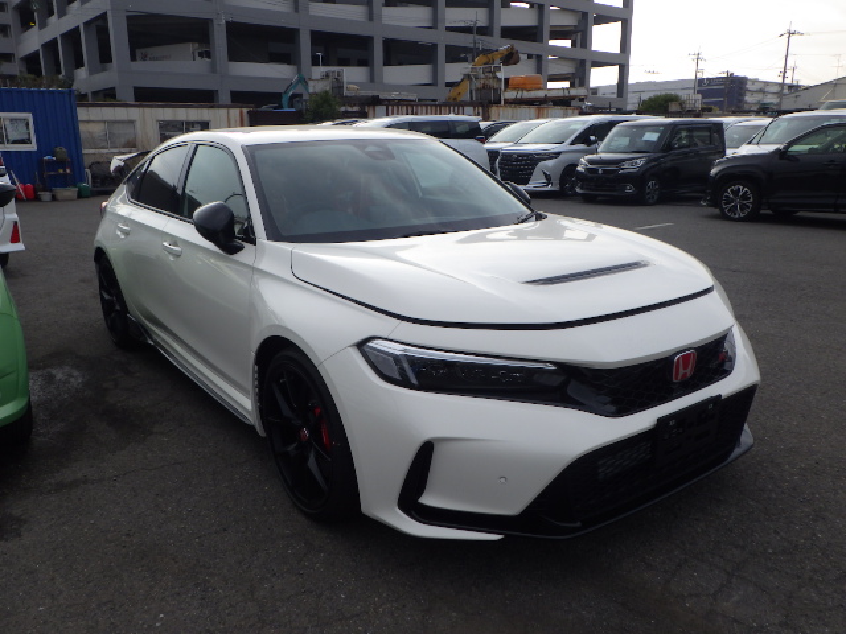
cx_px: 423
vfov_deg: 49.7
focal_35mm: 28
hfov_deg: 63.4
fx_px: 684
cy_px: 317
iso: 125
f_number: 4.2
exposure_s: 1/500
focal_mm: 5
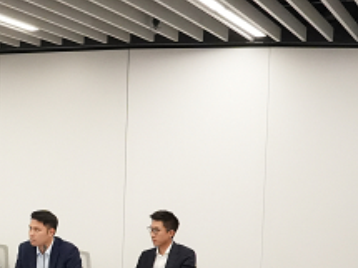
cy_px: 241
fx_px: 889
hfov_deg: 20.8
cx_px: -100
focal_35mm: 86
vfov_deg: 16.9
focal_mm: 20
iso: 8000
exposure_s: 1/80
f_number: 6.3
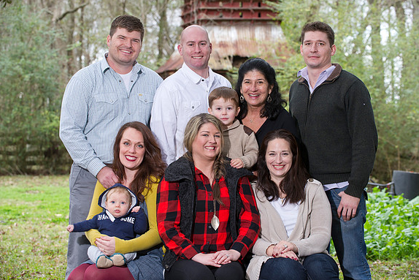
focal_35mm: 103
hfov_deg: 19.8
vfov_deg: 13.3
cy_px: 140
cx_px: 211
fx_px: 1199
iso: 800
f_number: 5
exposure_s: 1/100
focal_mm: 102
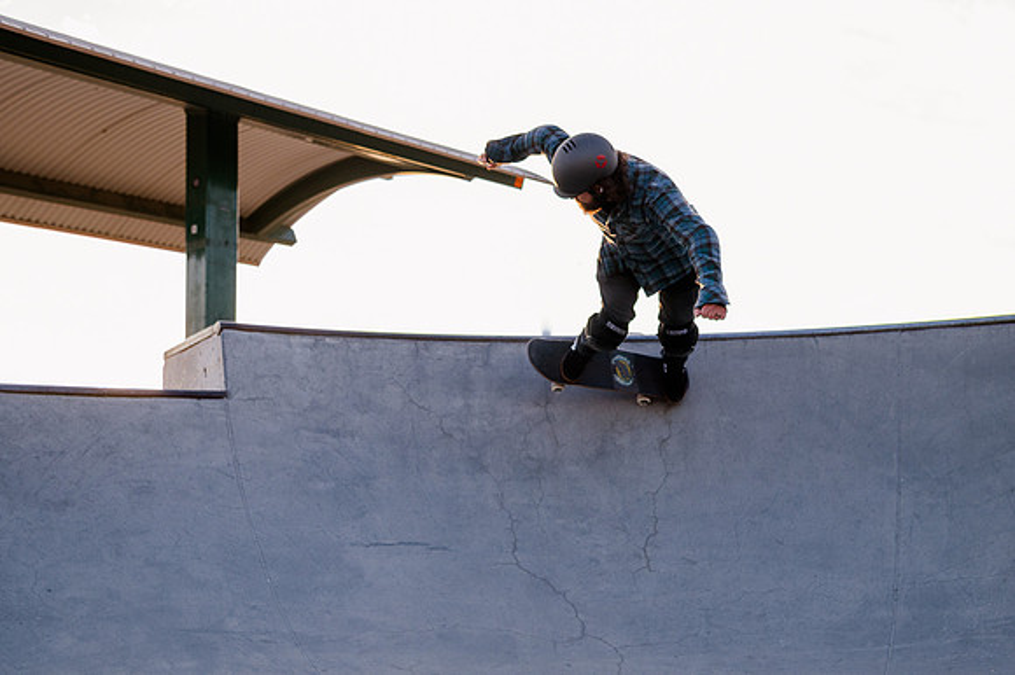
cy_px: 342
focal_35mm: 57
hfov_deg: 34.8
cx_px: 551
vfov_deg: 23.6
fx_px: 1619
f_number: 5
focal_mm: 50
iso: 800
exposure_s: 1/800
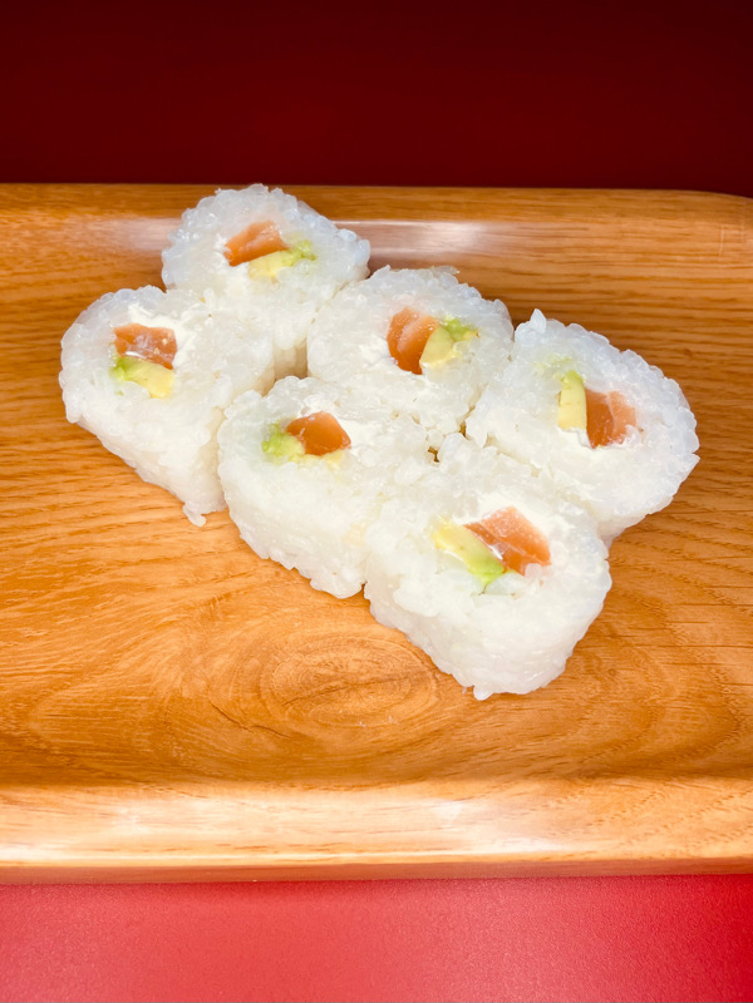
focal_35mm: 26
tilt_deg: -60.4
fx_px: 754
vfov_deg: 67.3
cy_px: 502
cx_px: 376
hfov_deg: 53.1
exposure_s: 1/121
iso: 100
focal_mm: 4.2
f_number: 1.6
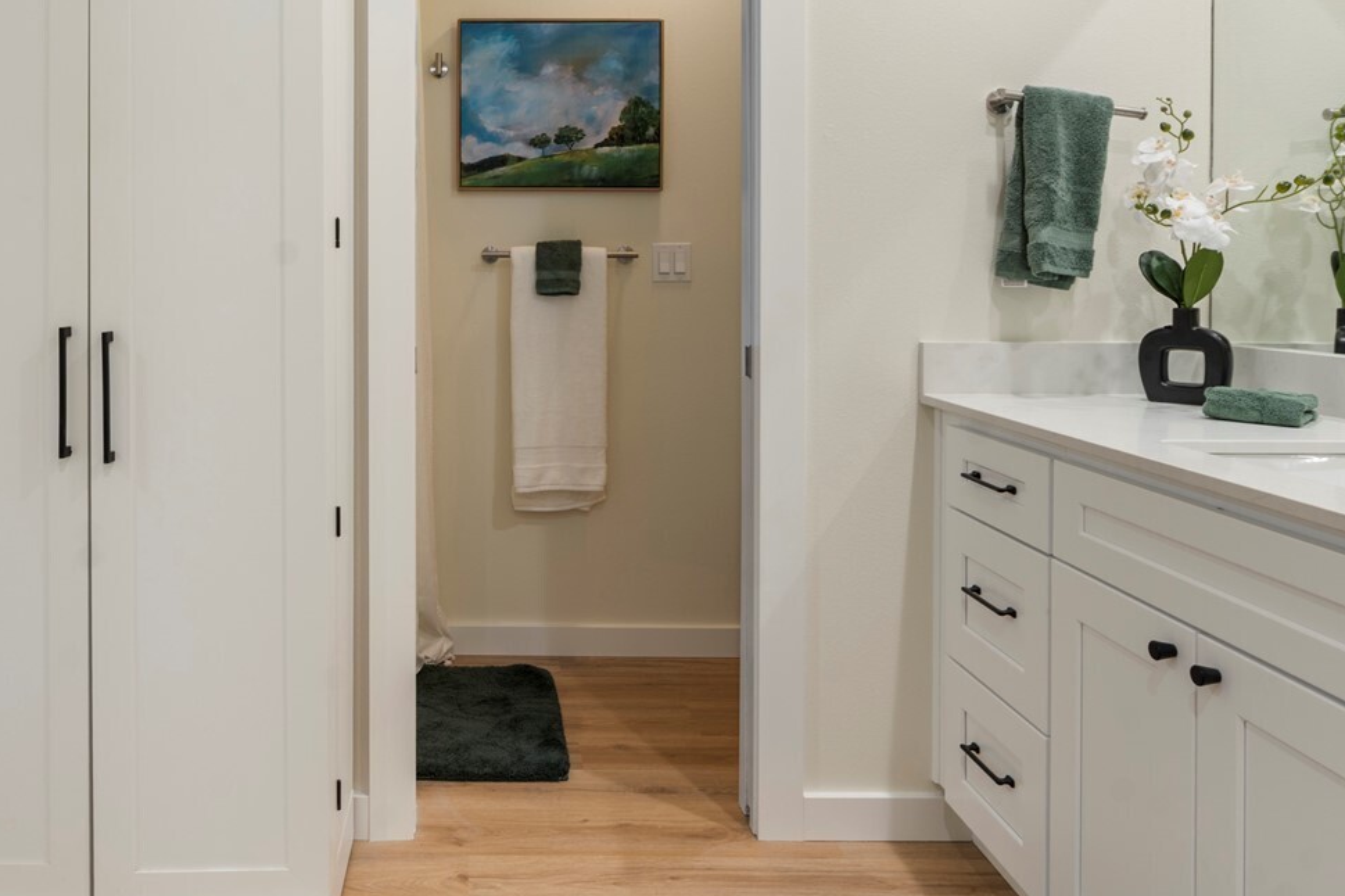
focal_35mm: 28
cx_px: 460
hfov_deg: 64.0
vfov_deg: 45.4
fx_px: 1046
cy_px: 271
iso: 250
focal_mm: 16
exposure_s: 1/1.67
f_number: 8
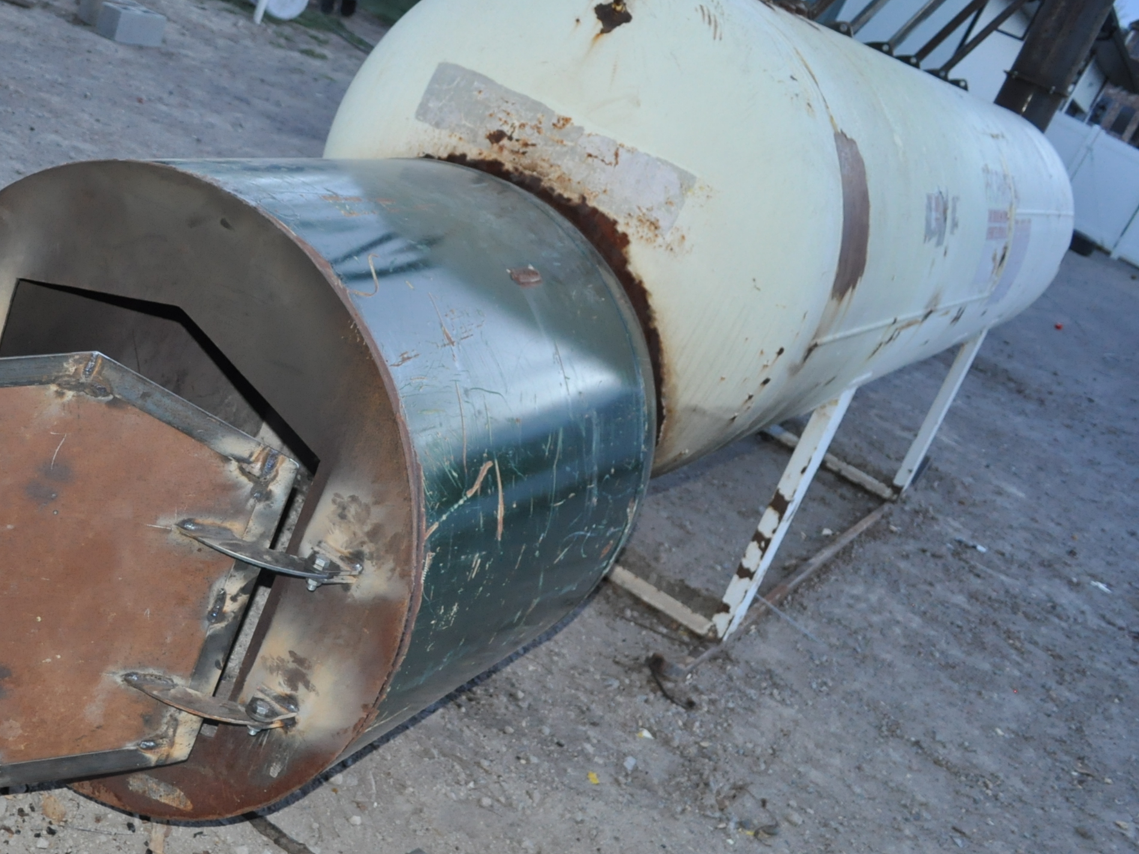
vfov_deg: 32.8
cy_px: 487
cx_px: 240
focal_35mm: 44
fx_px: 1448
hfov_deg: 41.3
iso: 800
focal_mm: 18
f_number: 3.5
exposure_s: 1/60
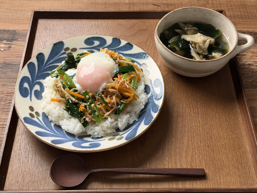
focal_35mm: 48
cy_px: 96
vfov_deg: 30.3
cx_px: 128
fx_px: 356
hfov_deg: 39.7
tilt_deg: -52.3
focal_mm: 6.76
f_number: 1.78
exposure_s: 1/50
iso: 100
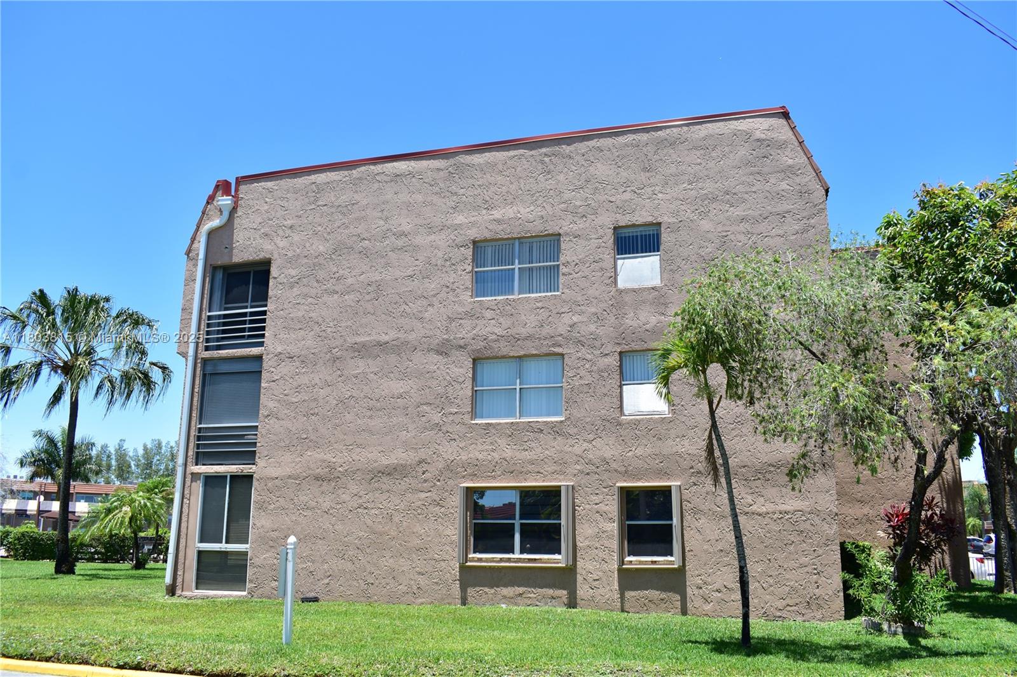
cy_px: 338
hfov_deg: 61.9
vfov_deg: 43.6
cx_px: 508
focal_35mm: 30
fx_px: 847
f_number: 7.1
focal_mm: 20
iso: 100
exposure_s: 1/200
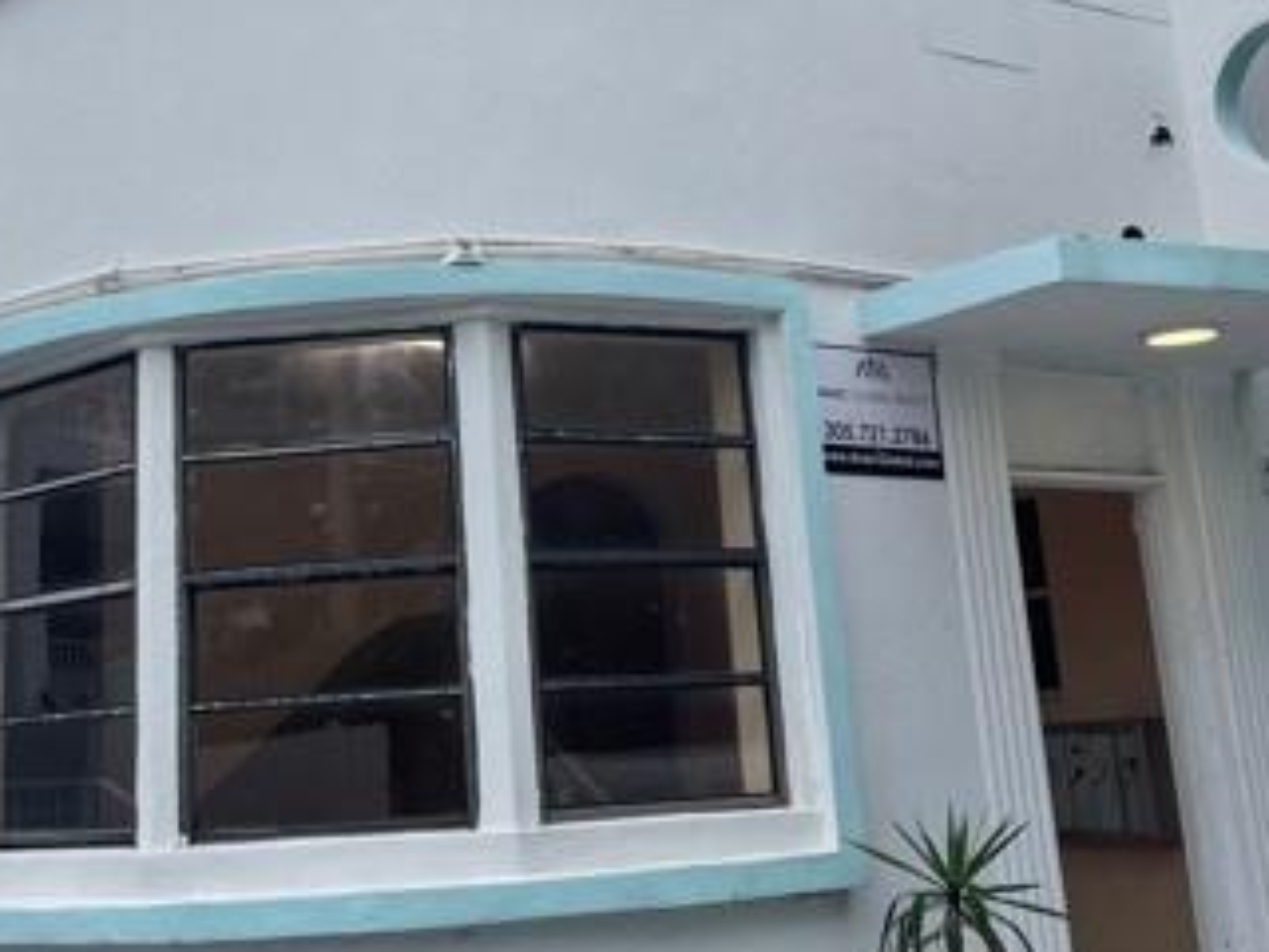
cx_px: 468
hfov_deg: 36.6
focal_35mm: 52
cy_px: 282
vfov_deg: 27.8
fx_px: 1906
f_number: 1.6
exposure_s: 1/694
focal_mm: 4.2
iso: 32
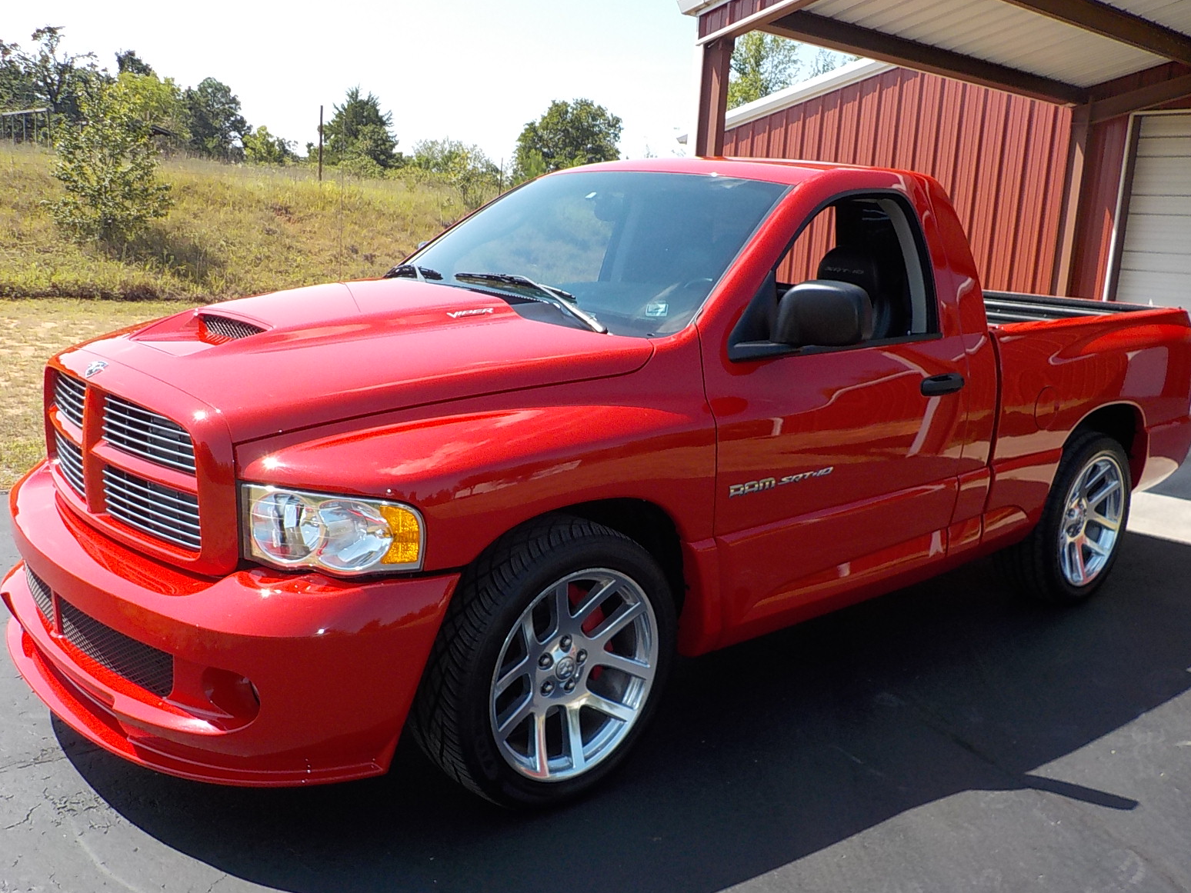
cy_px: 453
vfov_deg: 45.4
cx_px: 597
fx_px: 1067
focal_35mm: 31
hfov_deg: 58.4
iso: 125
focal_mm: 4.1
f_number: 3.3
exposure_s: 1/800
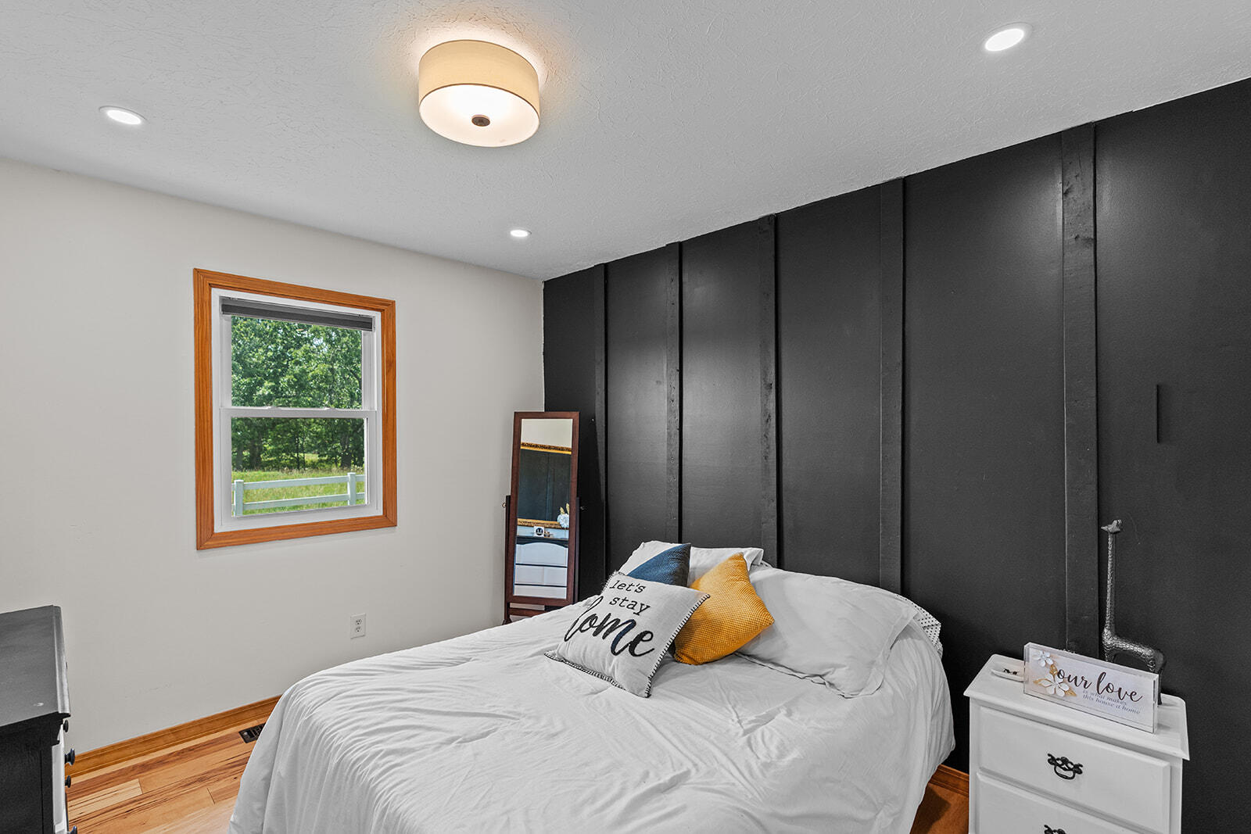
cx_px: 626
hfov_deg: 96.7
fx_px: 556
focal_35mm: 16
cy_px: 417
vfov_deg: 73.8
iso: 500
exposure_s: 1/50
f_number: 4.5
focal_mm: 16
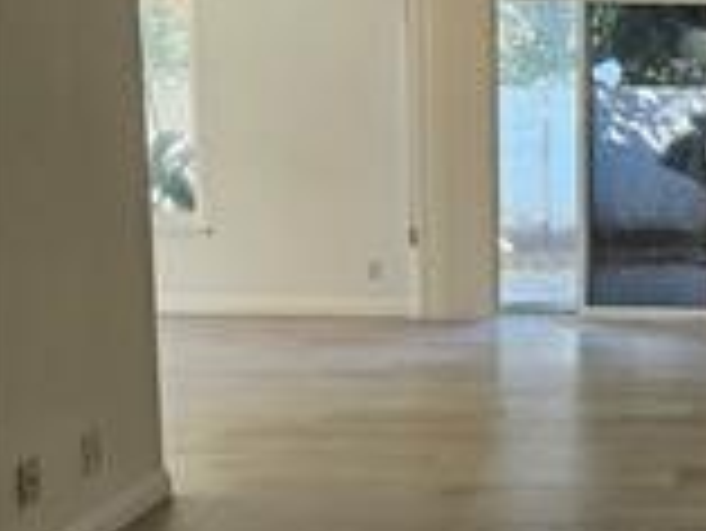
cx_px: 740
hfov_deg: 34.0
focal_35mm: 50
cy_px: 202
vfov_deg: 29.0
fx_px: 1021
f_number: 1.8
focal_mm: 5.4
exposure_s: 1/120
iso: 250
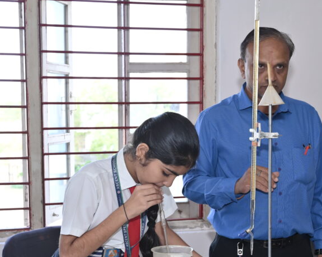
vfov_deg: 21.7
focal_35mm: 70
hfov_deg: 27.1
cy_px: 188
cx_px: 175
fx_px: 667
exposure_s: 1/125
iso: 500
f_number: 5.6
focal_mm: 42
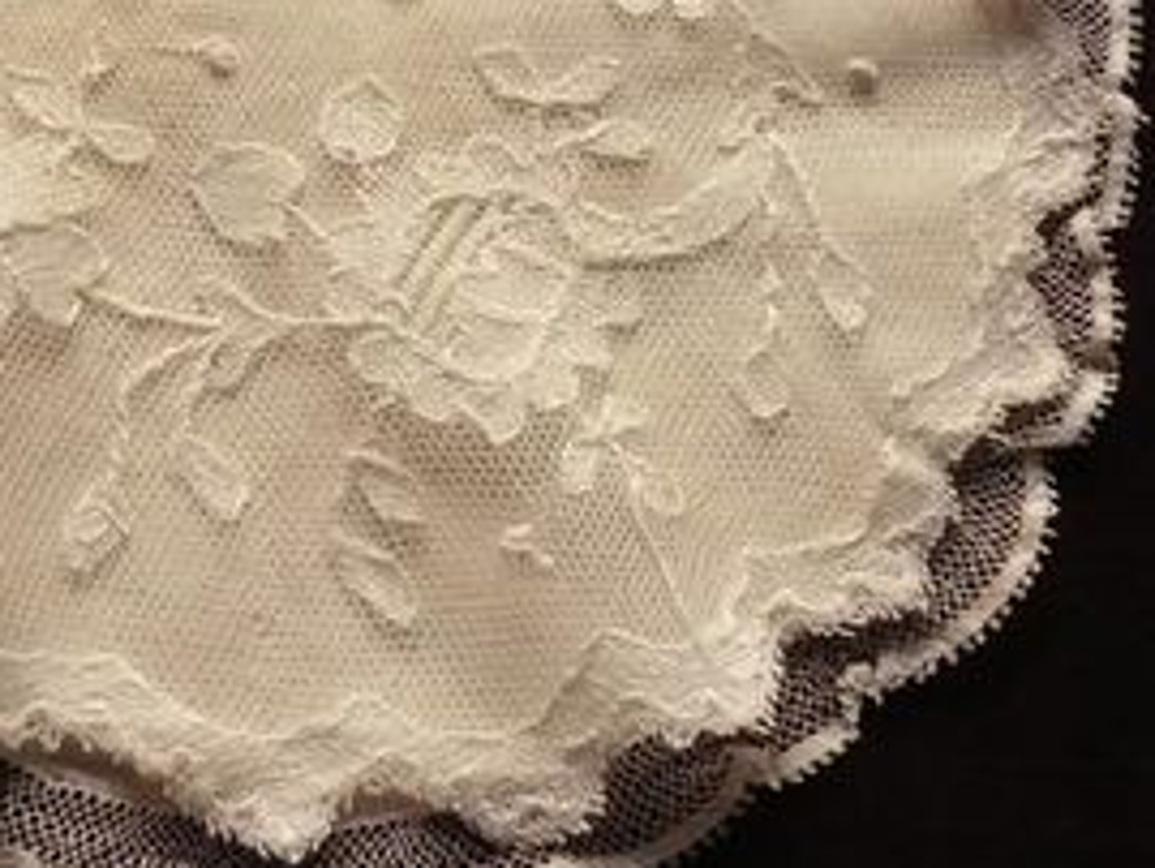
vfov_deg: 15.9
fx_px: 3038
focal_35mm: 91
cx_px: 125
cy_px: -13
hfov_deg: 21.1
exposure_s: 1/320
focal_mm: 5.8
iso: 400
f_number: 2.8
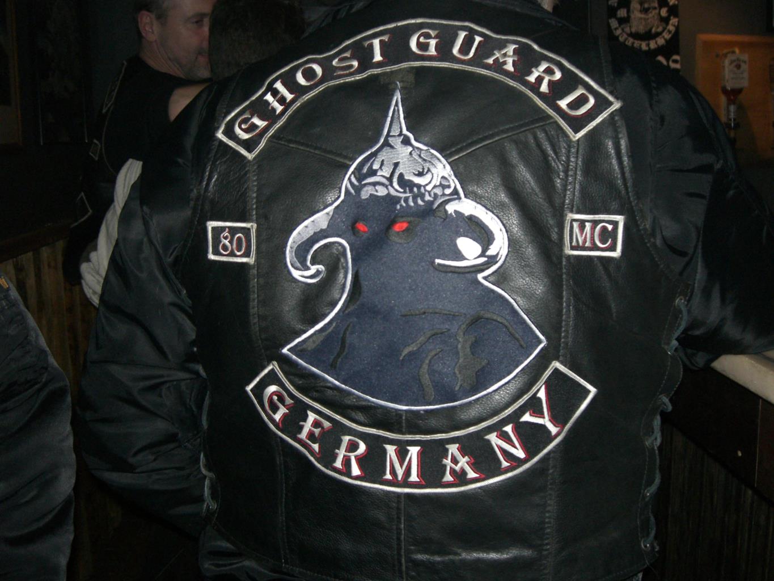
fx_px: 850
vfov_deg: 37.7
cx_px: 387
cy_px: 290
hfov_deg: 49.0
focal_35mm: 38
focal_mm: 7.9
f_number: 2.8
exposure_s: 1/60
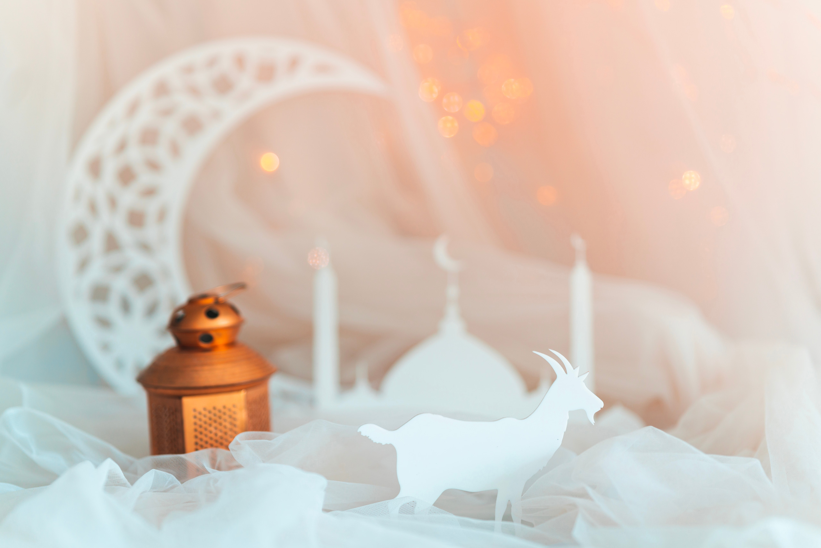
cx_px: 410
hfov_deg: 23.9
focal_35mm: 85
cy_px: 274
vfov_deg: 16.1
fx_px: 1938
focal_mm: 85
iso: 125
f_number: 1.6
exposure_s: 1/200
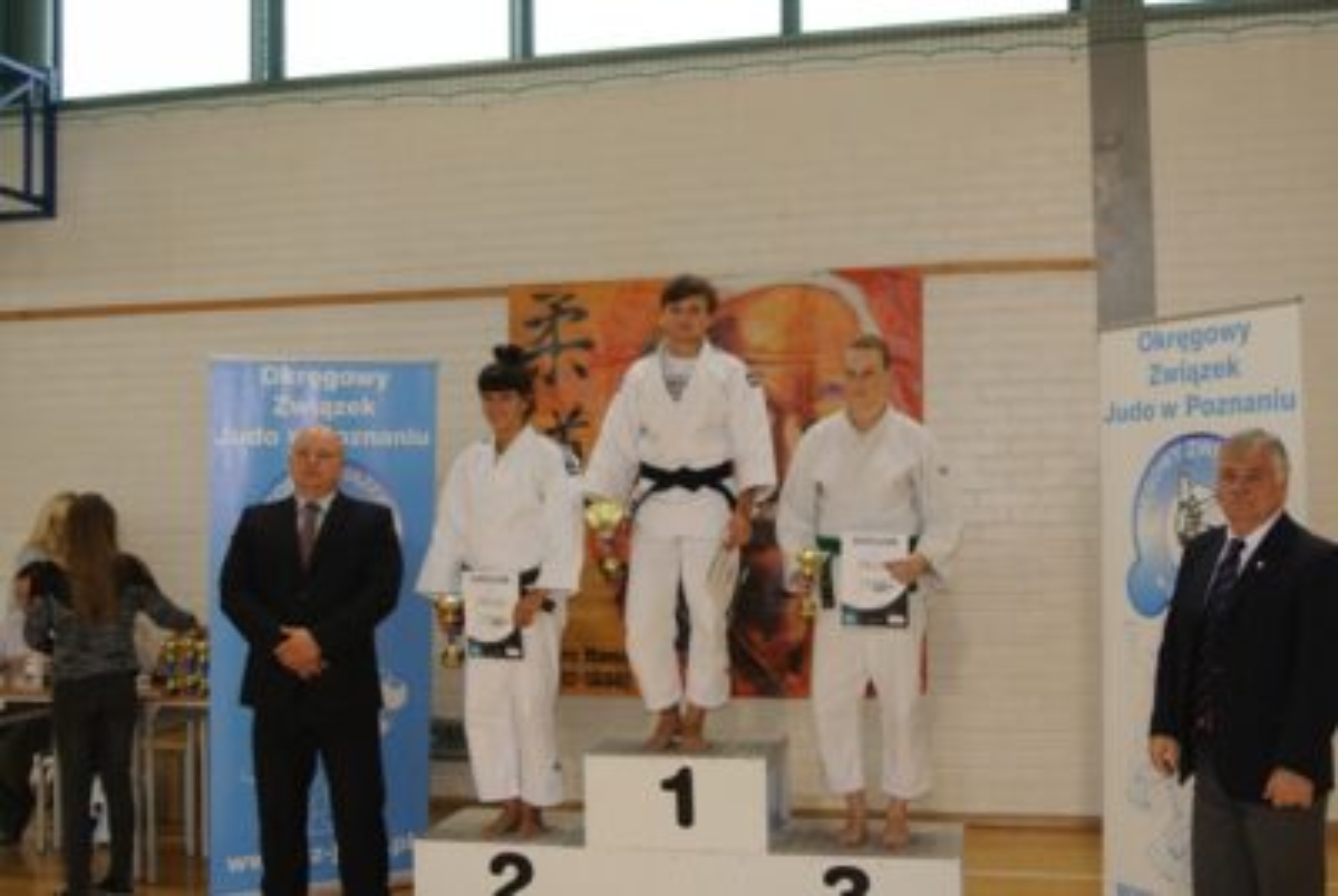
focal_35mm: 39
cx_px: 669
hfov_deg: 49.5
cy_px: 448
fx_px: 1452
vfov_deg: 34.3
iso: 250
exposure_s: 1/60
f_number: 4
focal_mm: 14.5
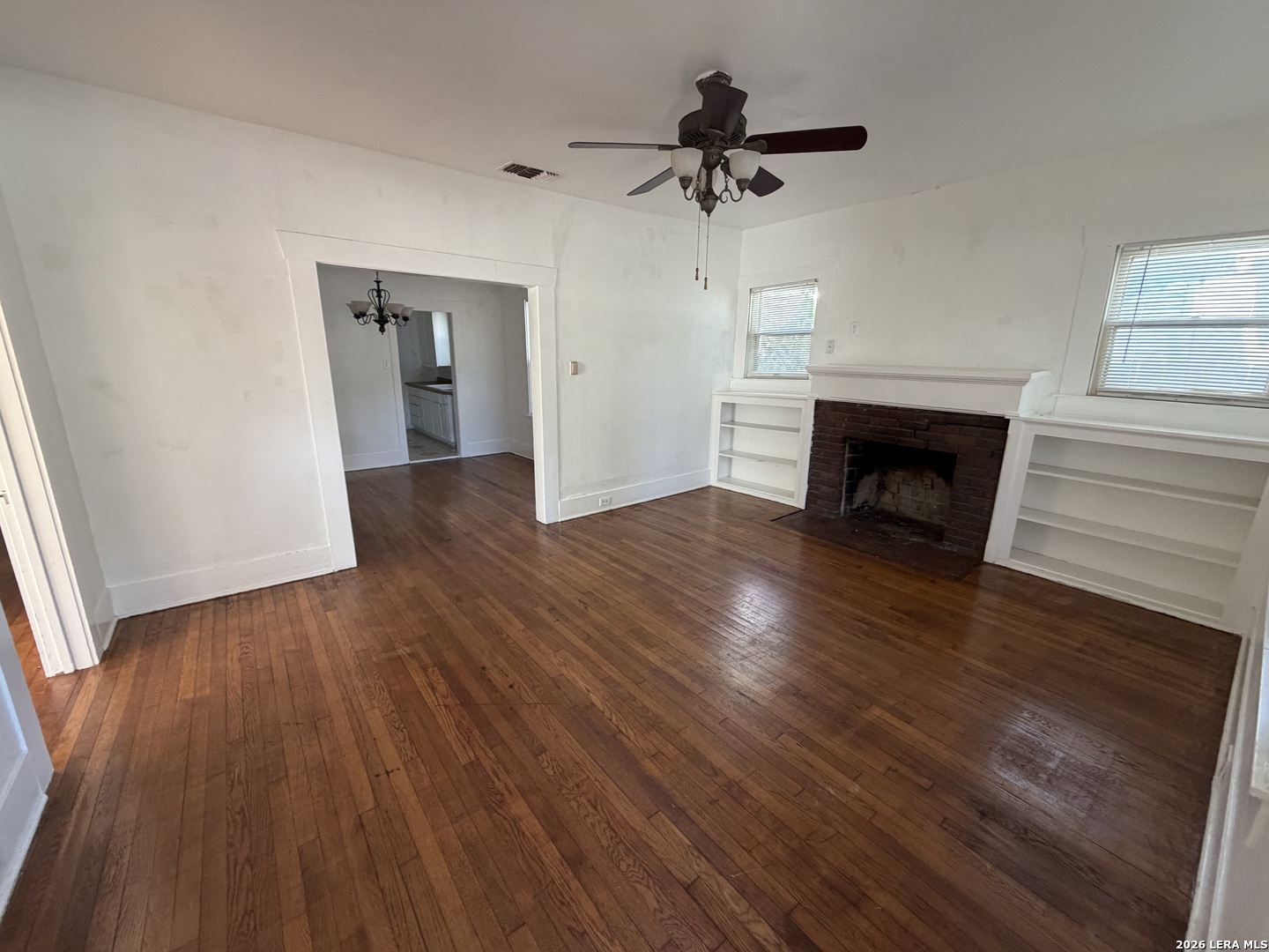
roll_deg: -0.9
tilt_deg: -13.5
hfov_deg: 102.1
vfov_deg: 85.7
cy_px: 476
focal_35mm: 14
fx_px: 513
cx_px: 634
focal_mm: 2.22
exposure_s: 1/121
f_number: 2.2
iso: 320
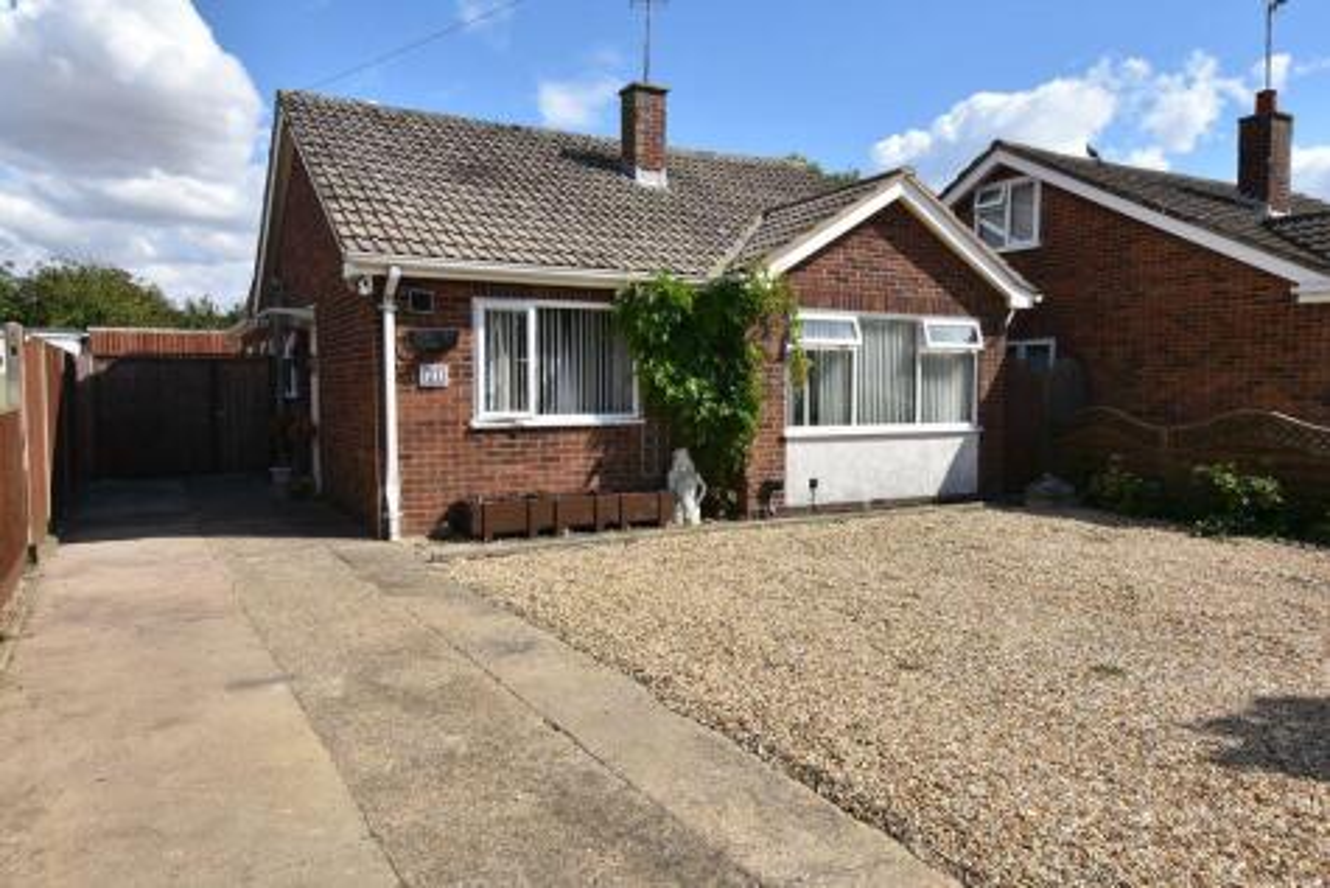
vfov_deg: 50.4
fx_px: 942
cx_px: 665
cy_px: 444
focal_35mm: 26
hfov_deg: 70.4
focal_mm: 17
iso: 180
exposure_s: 1/500
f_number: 8
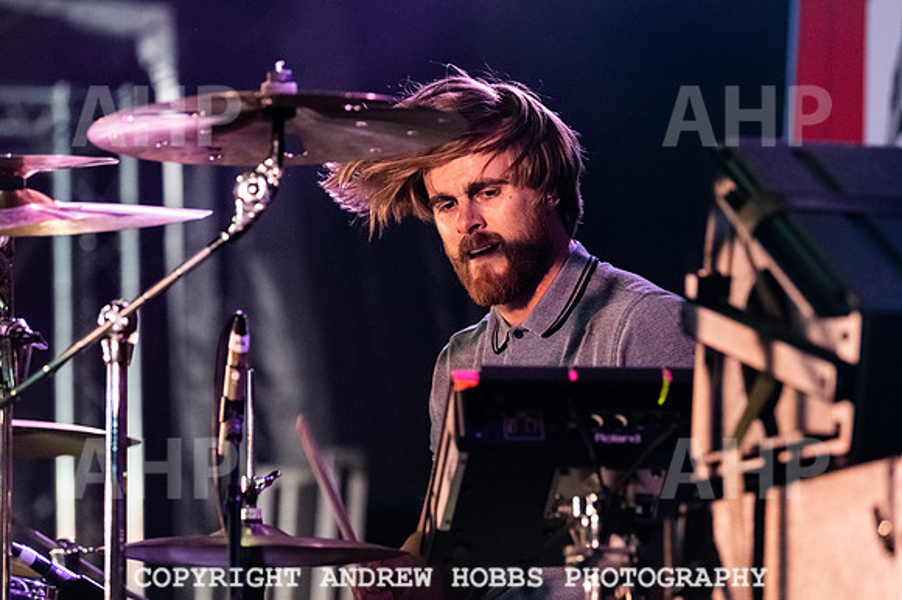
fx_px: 4000
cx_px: 451
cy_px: 300
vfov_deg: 8.6
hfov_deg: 12.9
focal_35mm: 160
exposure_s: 1/500
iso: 6400
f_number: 3.5
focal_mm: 140
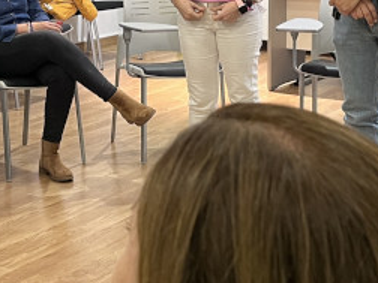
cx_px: 198
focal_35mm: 93
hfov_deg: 21.1
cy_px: 86
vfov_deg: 15.8
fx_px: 1016
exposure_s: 1/50
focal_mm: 5.1
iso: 100
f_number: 1.6
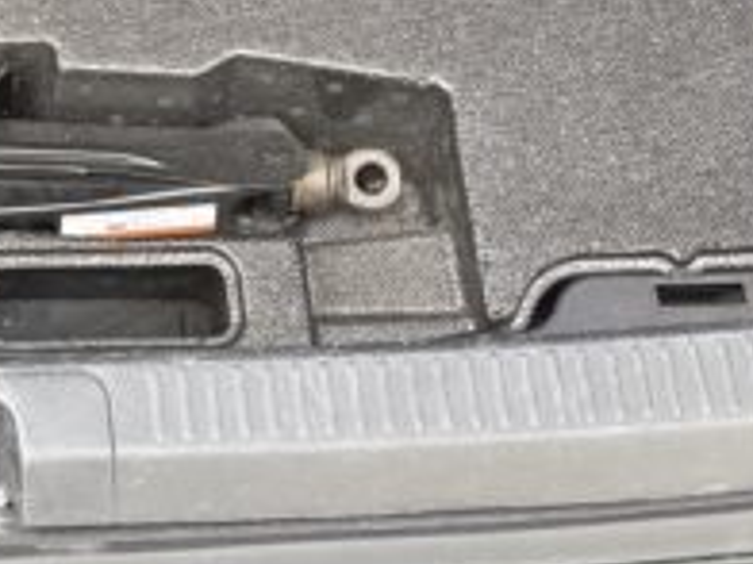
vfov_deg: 14.9
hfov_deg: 19.5
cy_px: -192
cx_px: -181
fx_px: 2045
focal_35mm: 94
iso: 221
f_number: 1.7
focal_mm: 5.27
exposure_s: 1/50
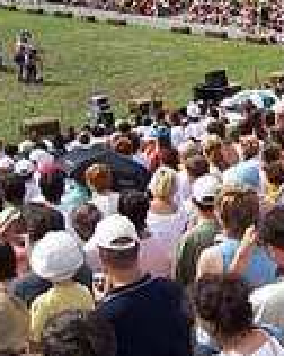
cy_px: 79
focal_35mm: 84
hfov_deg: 16.6
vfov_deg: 22.5
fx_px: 884
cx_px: 421
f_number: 5.6
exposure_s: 1/350
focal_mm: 5.6
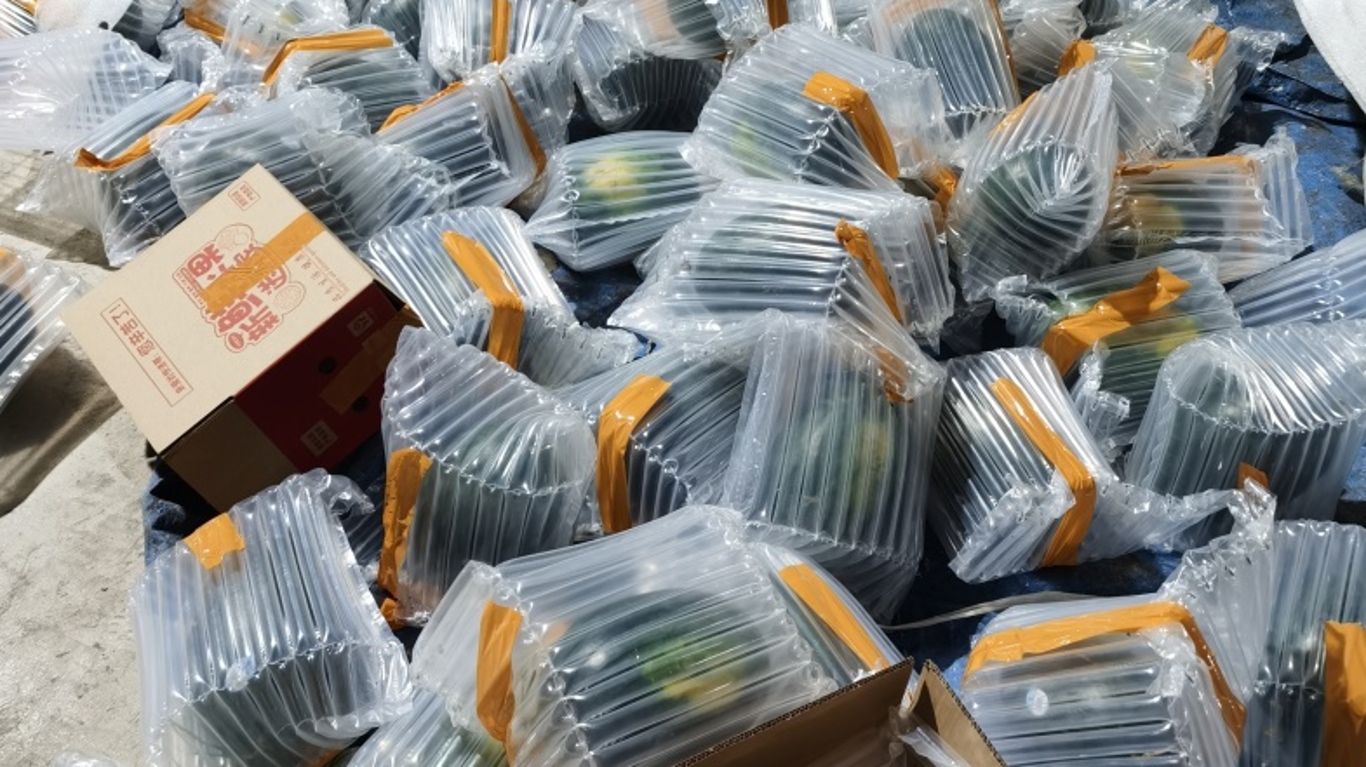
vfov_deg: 29.4
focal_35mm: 40
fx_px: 1448
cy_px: 248
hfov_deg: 50.5
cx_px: 679
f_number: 1.6
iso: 320
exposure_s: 1/33.3
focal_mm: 5.56
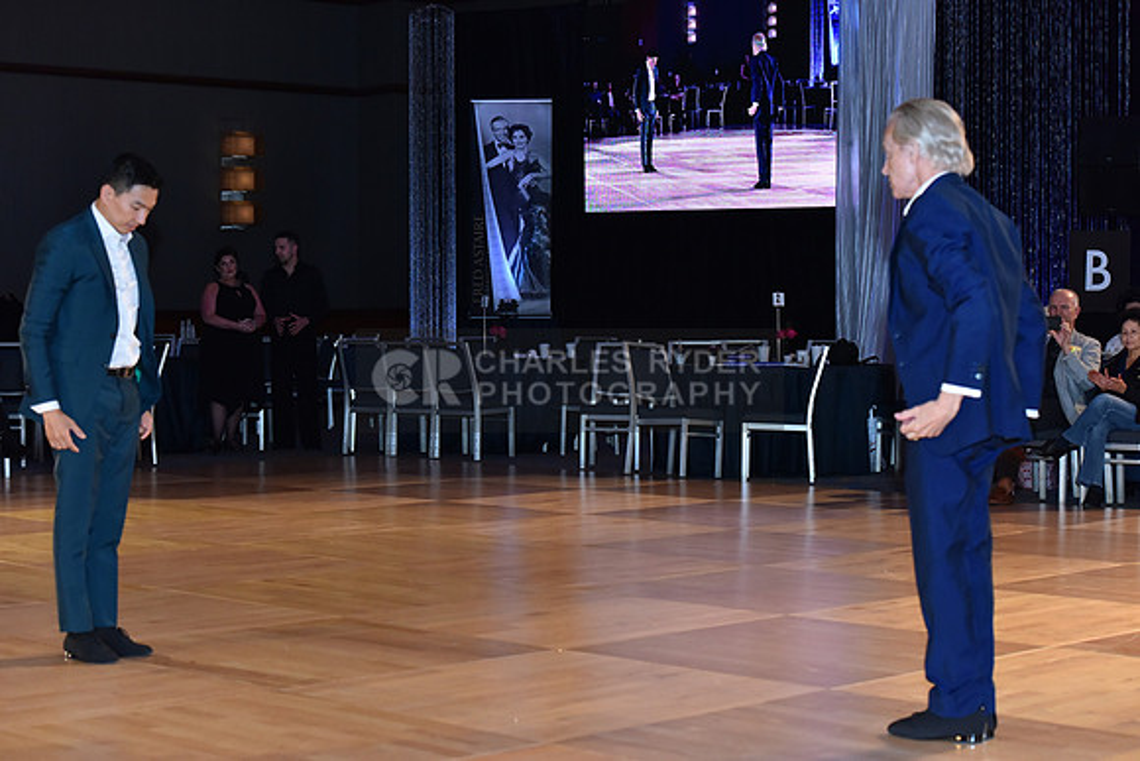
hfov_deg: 28.8
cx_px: 570
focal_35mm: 70
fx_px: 2217
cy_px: 380
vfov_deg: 19.5
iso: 2000
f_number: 4.5
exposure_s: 1/320
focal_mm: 70
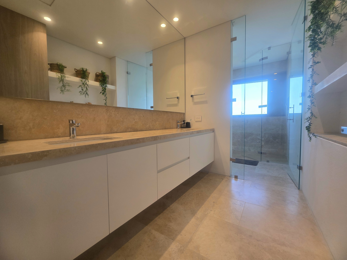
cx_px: 174
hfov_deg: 106.2
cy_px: 130
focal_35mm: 13
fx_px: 130
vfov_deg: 89.9
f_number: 1.9
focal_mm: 2.2
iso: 80
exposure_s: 1/120
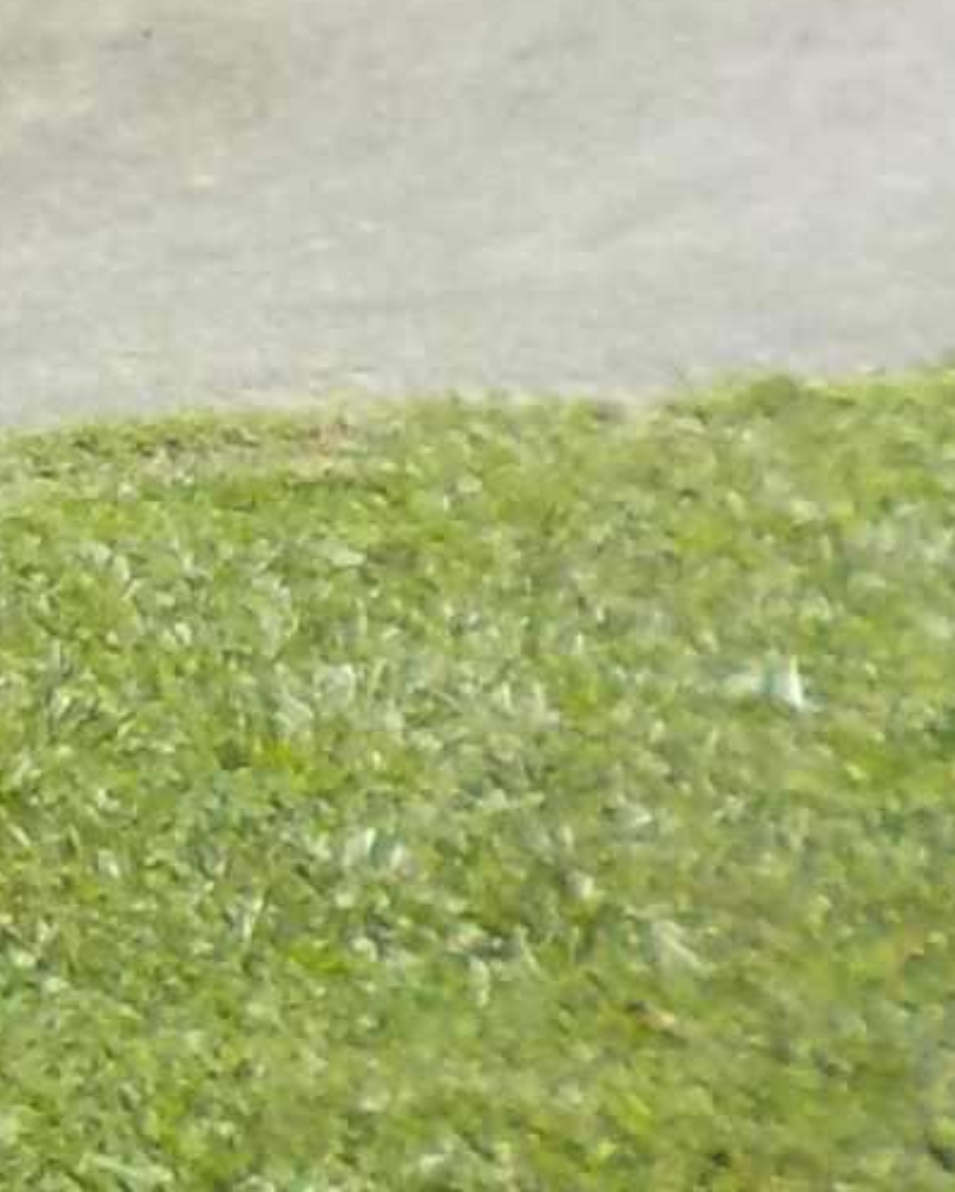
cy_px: -803
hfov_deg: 7.4
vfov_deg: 10.2
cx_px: -2090
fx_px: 6391
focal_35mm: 181
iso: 125
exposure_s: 1/800
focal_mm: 4.1
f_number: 3.3
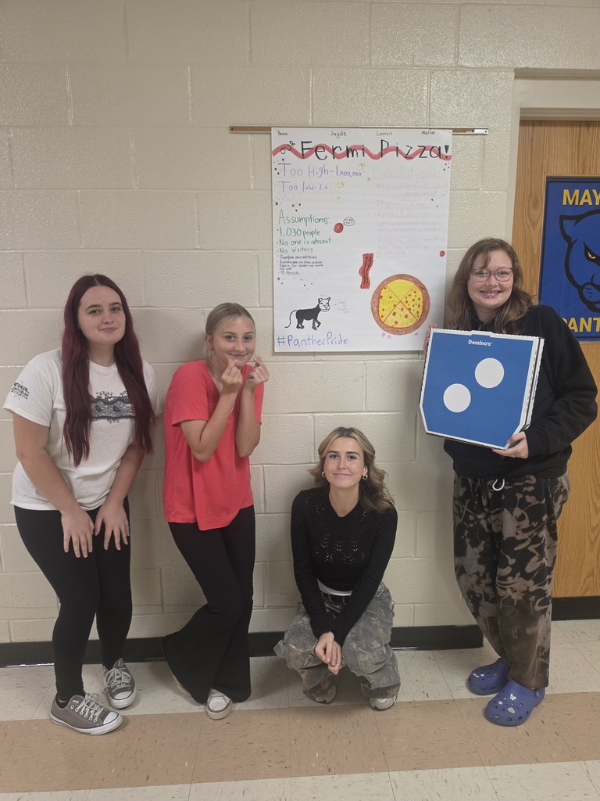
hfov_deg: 58.9
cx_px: 300
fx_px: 532
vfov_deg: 73.9
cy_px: 400
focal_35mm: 23
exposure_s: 1/120
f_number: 1.4
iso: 200
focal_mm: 6.5
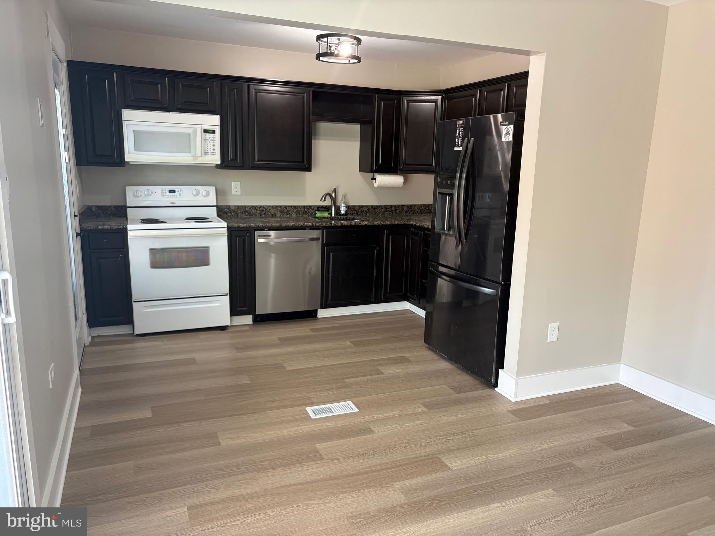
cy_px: 268
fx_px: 537
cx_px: 358
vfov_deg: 53.1
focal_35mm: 26
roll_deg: -2.0
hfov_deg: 67.3
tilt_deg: -11.3
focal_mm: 5.96
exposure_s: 1/60
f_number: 1.6
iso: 125
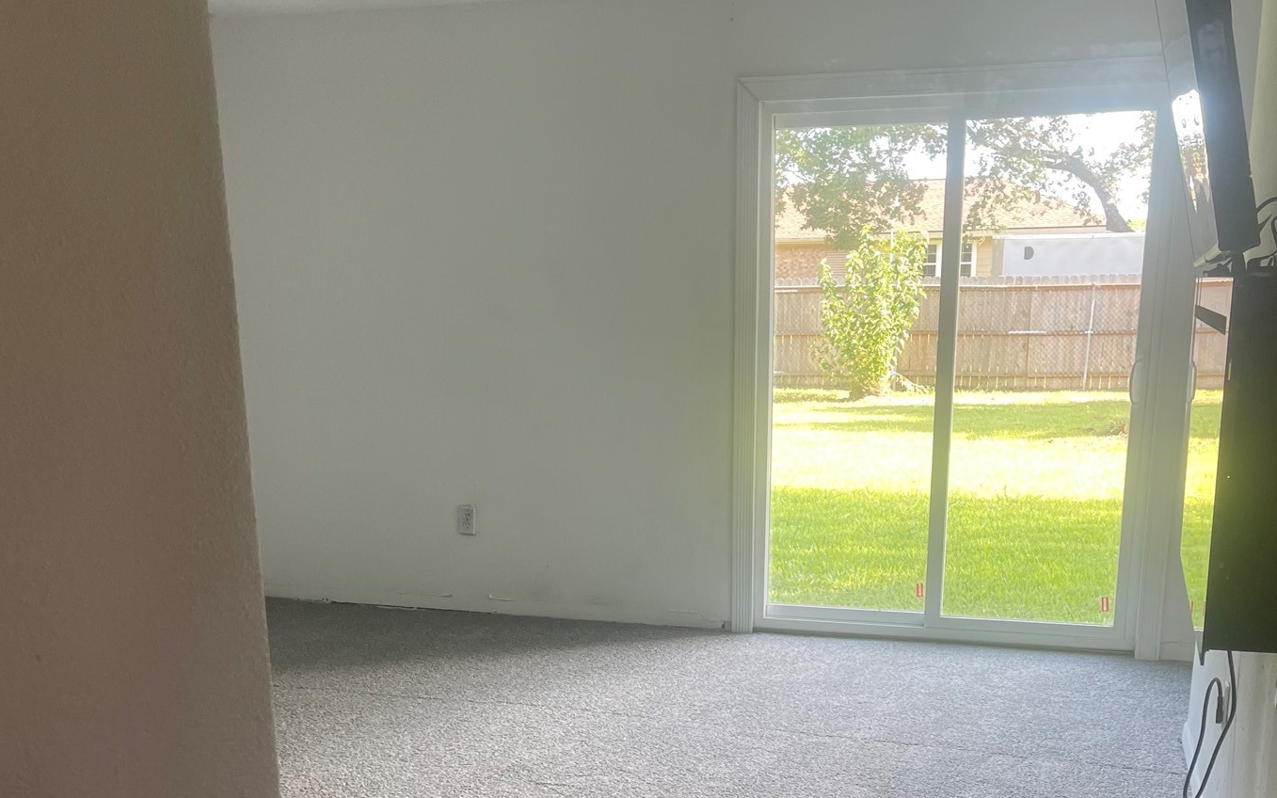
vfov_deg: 30.9
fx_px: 1392
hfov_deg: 49.3
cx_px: 621
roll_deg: +1.6
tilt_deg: -14.6
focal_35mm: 40
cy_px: 672
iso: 100
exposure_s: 1/120
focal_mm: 5.1
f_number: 1.6
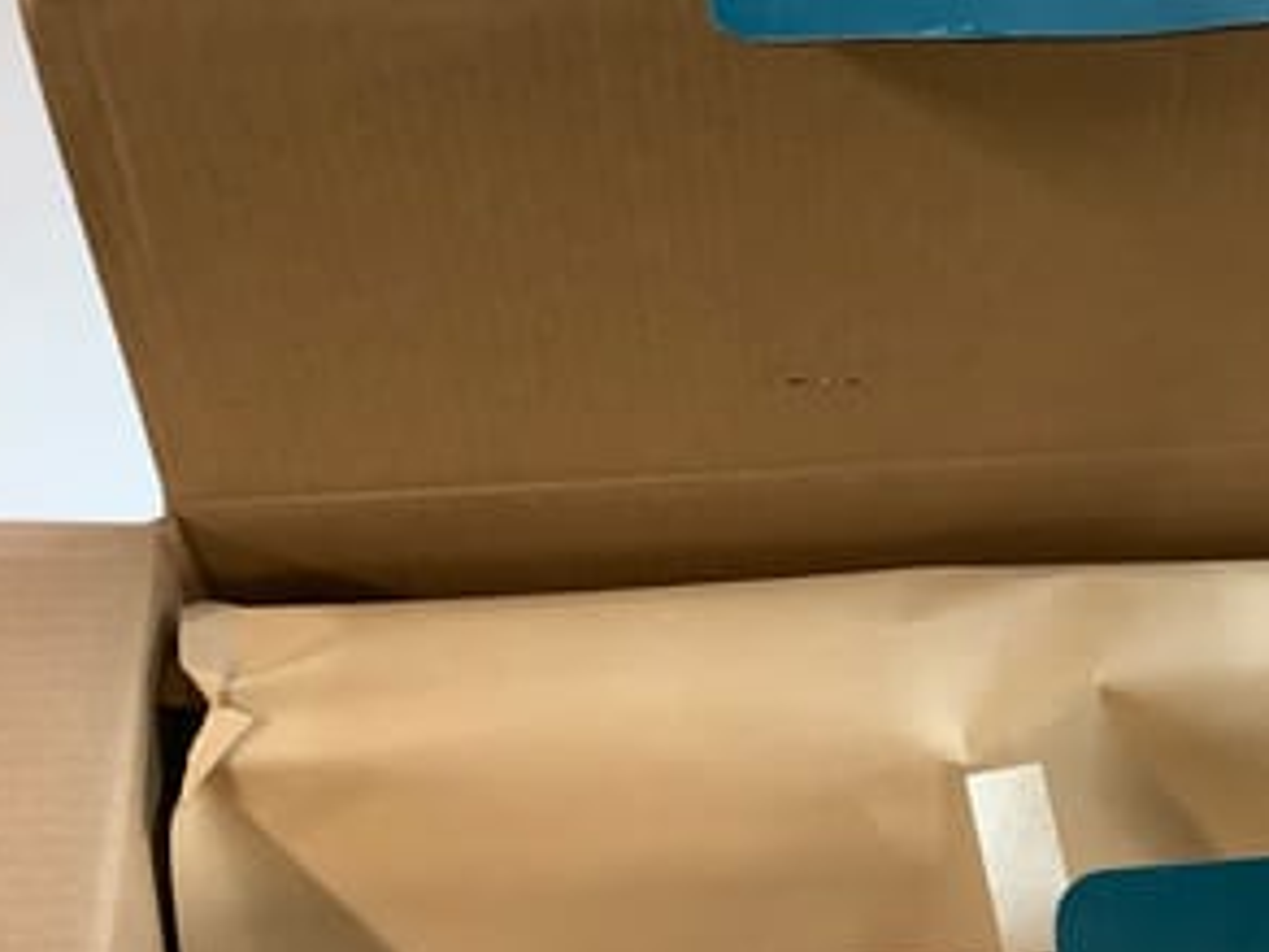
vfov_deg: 27.4
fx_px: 1943
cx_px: 1060
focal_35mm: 53
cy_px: 602
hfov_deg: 34.8
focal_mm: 3.3
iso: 320
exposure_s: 1/50
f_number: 2.4
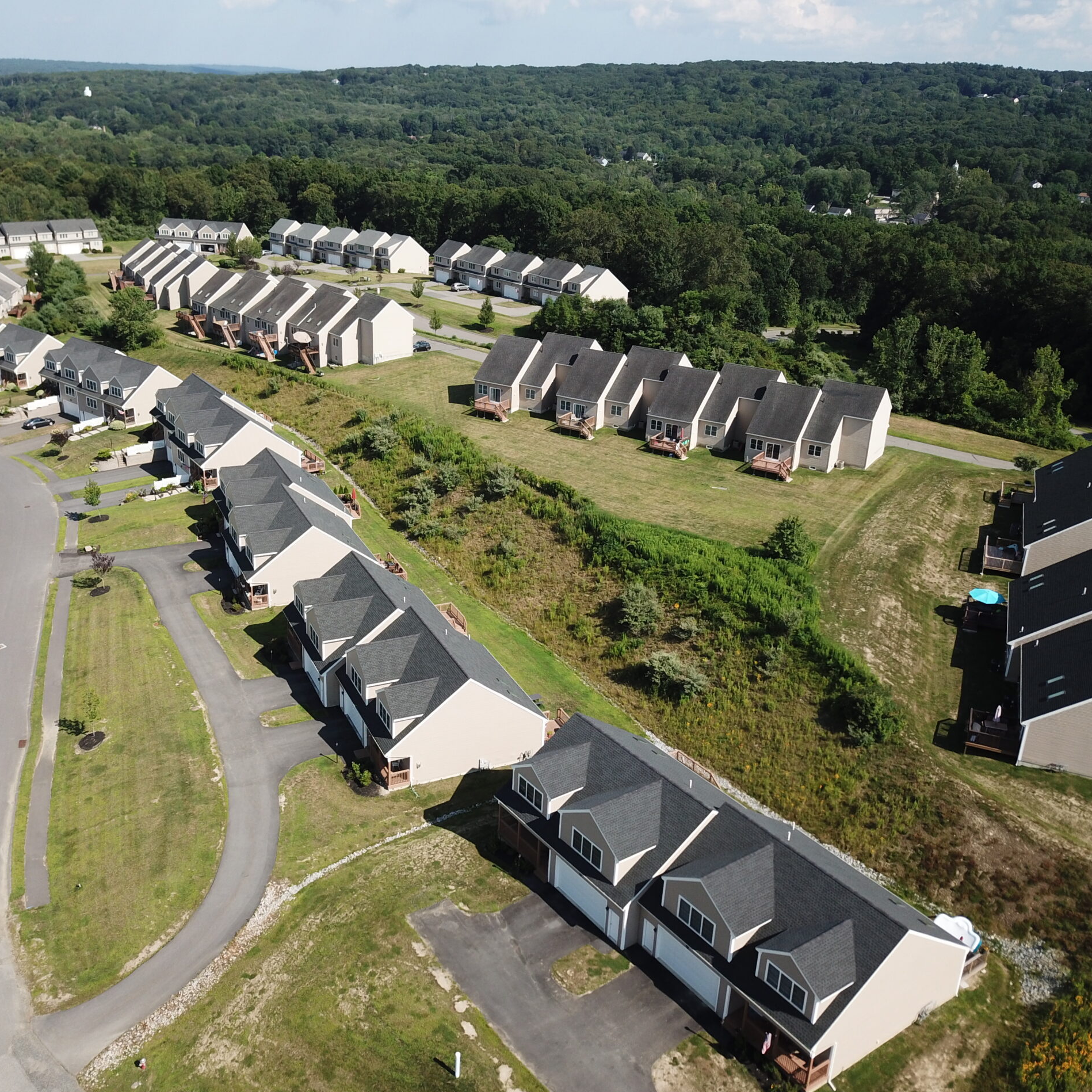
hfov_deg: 52.5
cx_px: 503
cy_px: 543
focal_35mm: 31
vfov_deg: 52.5
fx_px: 1106
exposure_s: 1/1193
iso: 100
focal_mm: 4.73
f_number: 2.2
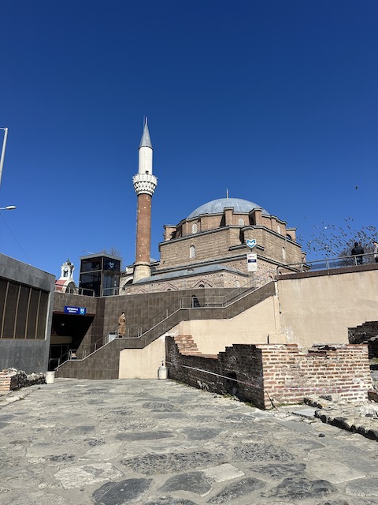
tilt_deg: +15.8
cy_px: 252
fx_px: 349
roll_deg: +0.7
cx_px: 189
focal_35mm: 24
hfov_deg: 56.8
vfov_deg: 71.6
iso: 80
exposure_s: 1/7042
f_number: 1.78
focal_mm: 6.86
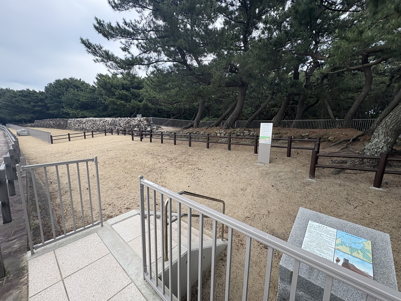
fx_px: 162
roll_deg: -0.8
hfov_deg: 102.1
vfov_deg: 85.7
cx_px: 200
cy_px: 150
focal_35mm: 14
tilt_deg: -9.0
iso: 50
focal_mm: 2.22
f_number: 2.2
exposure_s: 1/236
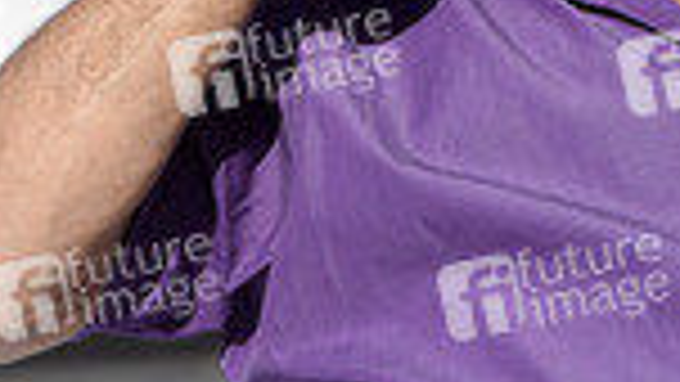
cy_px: -49
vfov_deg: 1.5
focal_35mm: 795
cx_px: 615
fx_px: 14337
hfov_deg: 2.7
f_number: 4
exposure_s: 1/4000
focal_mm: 170
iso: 200
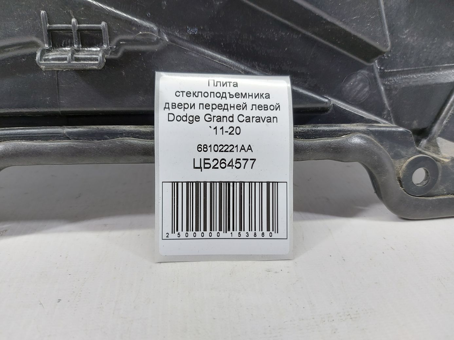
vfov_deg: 56.8
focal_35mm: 24
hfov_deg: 71.6
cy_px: 170
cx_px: 227
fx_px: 315
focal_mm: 5.23
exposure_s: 1/50
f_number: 1.8
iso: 125
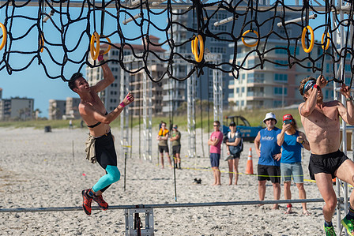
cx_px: 195
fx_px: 1013
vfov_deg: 13.3
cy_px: 93
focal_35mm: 103
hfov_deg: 19.8
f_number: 2.8
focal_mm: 70
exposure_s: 1/4000
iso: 280
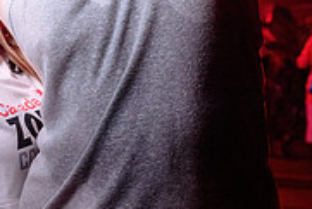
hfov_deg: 23.2
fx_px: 668
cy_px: 42
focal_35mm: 77
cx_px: -98
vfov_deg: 17.6
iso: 800
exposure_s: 1/60
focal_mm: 24
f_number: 2.8
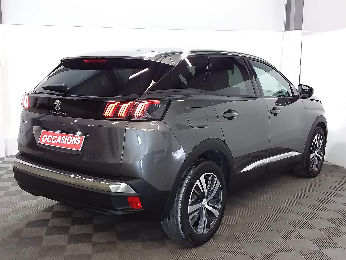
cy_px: 130
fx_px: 280
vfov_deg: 49.7
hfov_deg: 63.4
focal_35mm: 28
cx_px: 173
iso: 160
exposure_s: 1/33
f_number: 1.9
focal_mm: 2.91
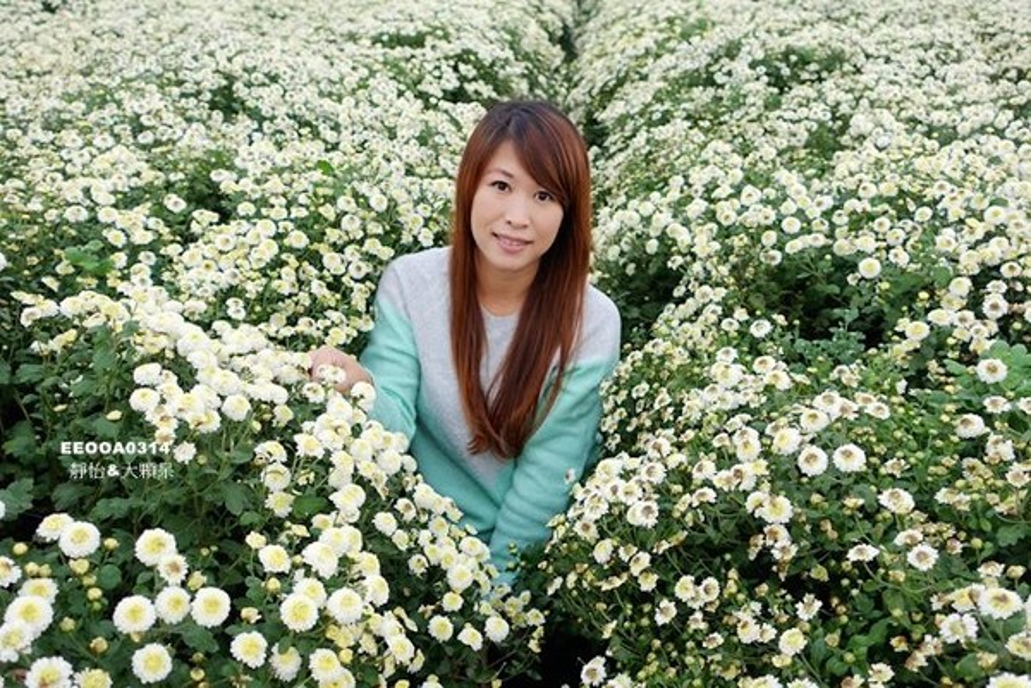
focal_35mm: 32
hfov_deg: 58.7
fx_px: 916
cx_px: 516
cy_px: 344
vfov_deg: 41.1
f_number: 2.8
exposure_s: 1/125
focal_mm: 11.81
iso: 125
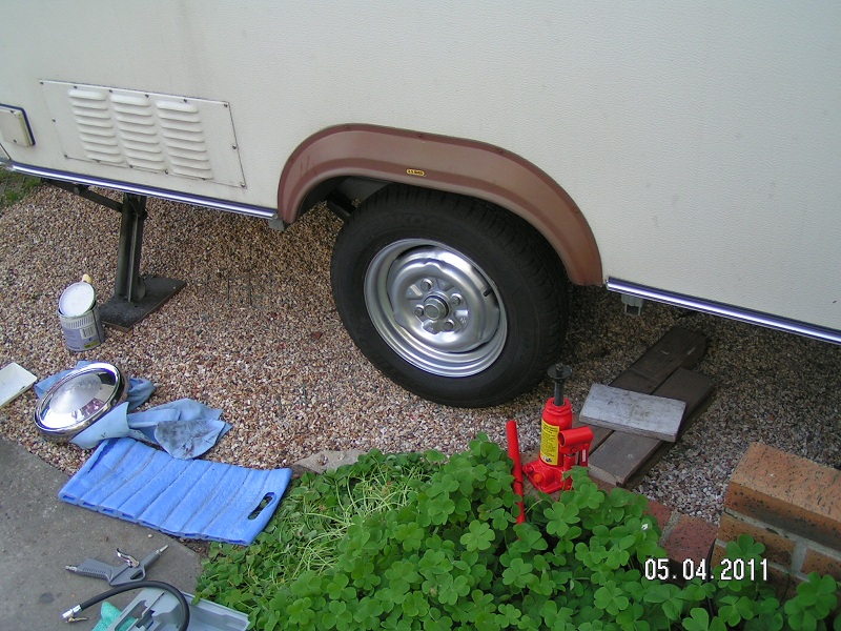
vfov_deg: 37.7
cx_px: 420
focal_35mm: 38
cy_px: 316
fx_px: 923
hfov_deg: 49.0
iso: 50
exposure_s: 1/80
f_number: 2.8
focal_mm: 5.8
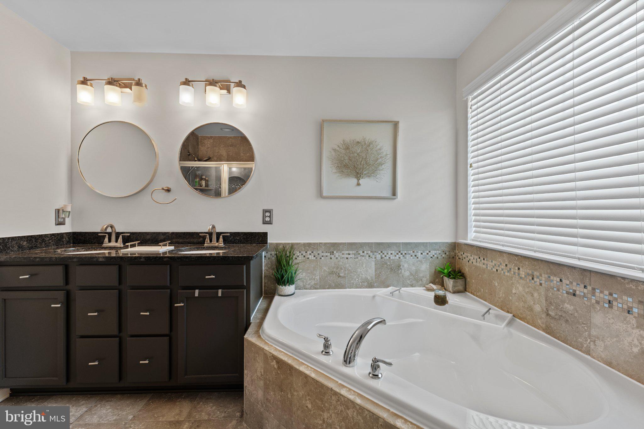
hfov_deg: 100.0
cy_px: 214
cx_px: 322
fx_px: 270
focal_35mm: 15
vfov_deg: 76.9
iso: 100
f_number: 8
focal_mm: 15.1
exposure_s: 1/6
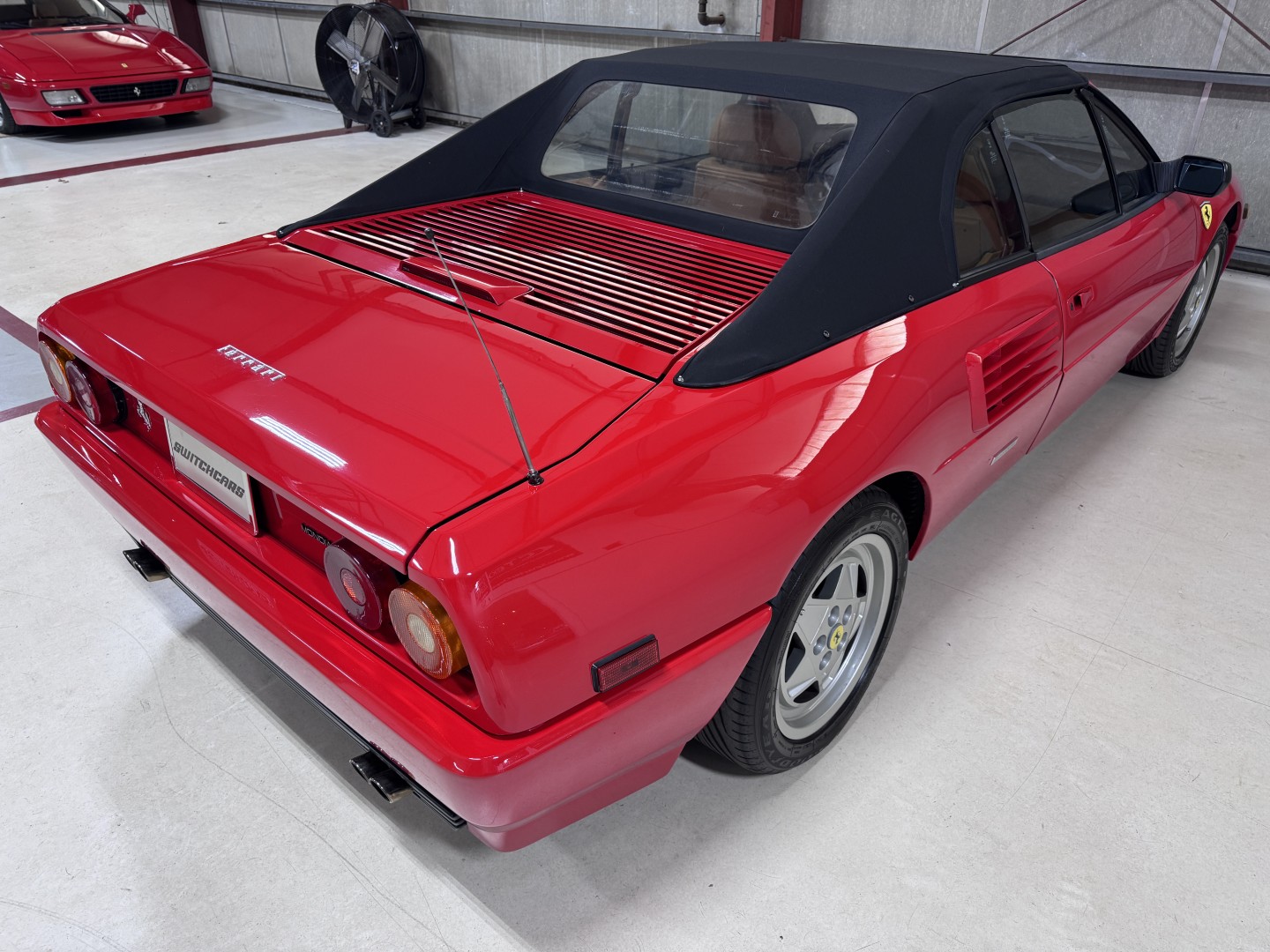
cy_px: 476
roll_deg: -0.2
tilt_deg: -31.3
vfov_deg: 56.8
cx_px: 635
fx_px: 881
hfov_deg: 71.6
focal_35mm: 24
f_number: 1.78
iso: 100
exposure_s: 1/60
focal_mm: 6.76
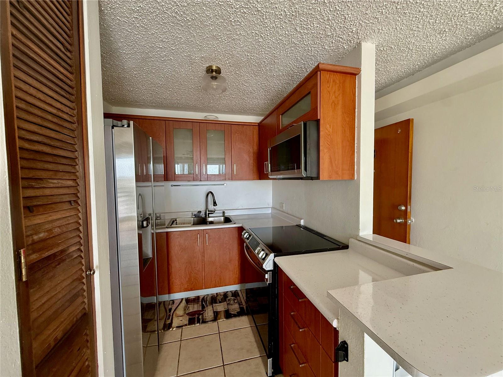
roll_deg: +0.6
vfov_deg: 85.7
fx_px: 203
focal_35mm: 14
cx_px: 252
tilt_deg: -1.3
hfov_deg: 102.1
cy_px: 188
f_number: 2.2
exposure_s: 1/99
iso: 160
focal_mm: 2.22
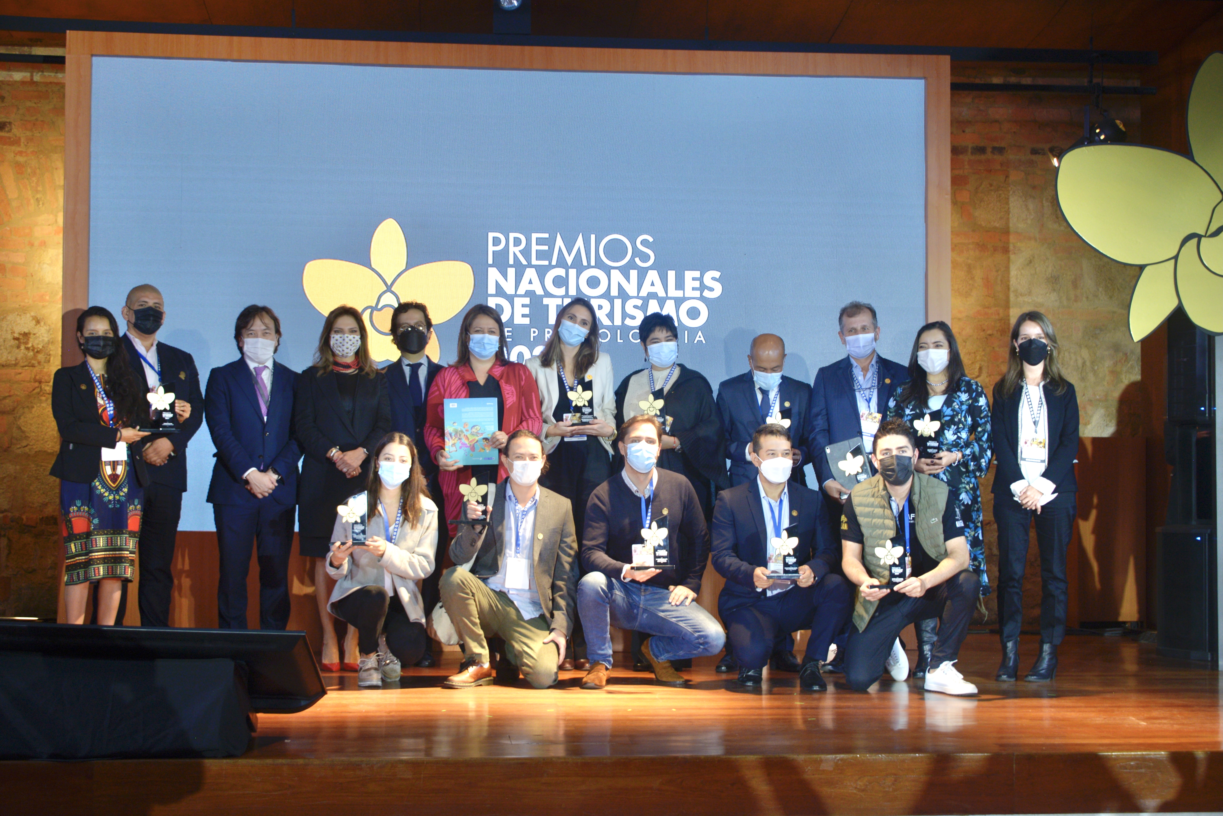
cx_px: 612
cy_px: 408
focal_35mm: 52
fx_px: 1767
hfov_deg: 38.2
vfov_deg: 26.0
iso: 1000
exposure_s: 1/60
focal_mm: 52
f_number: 4.5
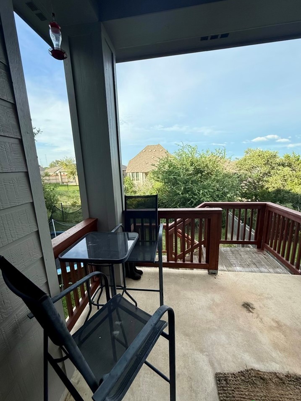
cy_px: 206
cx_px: 148
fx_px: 174
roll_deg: +2.0
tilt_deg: -12.0
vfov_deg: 98.1
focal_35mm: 15
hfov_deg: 81.7
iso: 64
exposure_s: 1/789
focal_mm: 2.22
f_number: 2.2
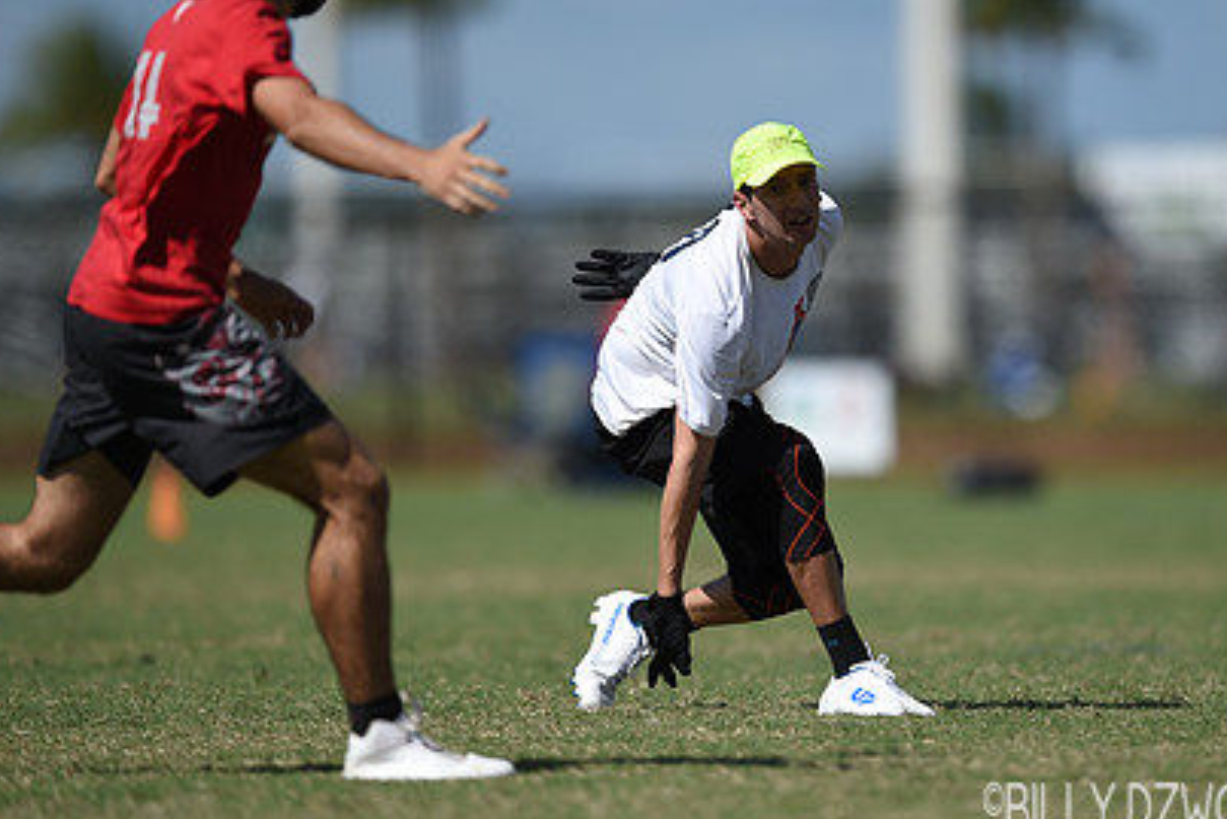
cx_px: 789
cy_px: 344
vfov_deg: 2.4
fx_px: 19604
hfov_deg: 3.6
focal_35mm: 575
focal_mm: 400
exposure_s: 1/8000
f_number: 2.8
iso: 200
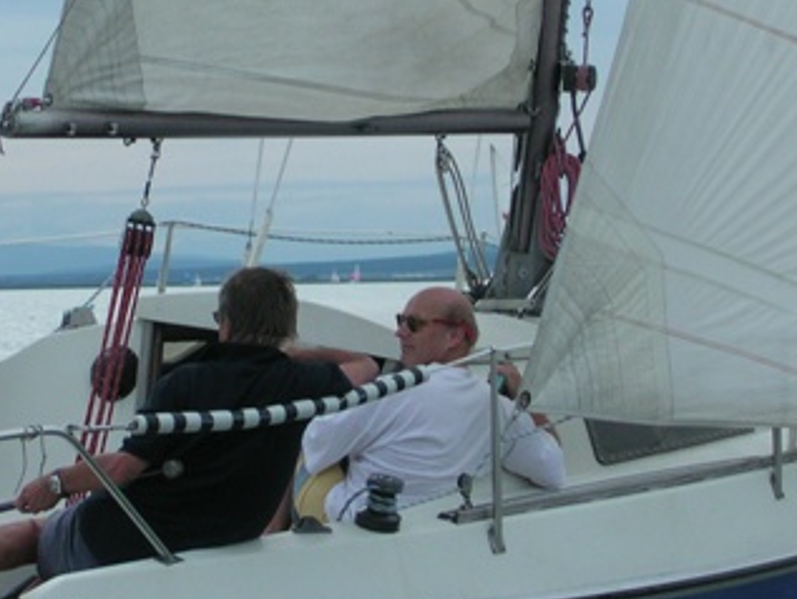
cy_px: 229
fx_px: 5159
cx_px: 334
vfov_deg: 6.6
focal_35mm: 224
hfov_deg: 8.8
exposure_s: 1/369
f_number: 4.8
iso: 100
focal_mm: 16.8
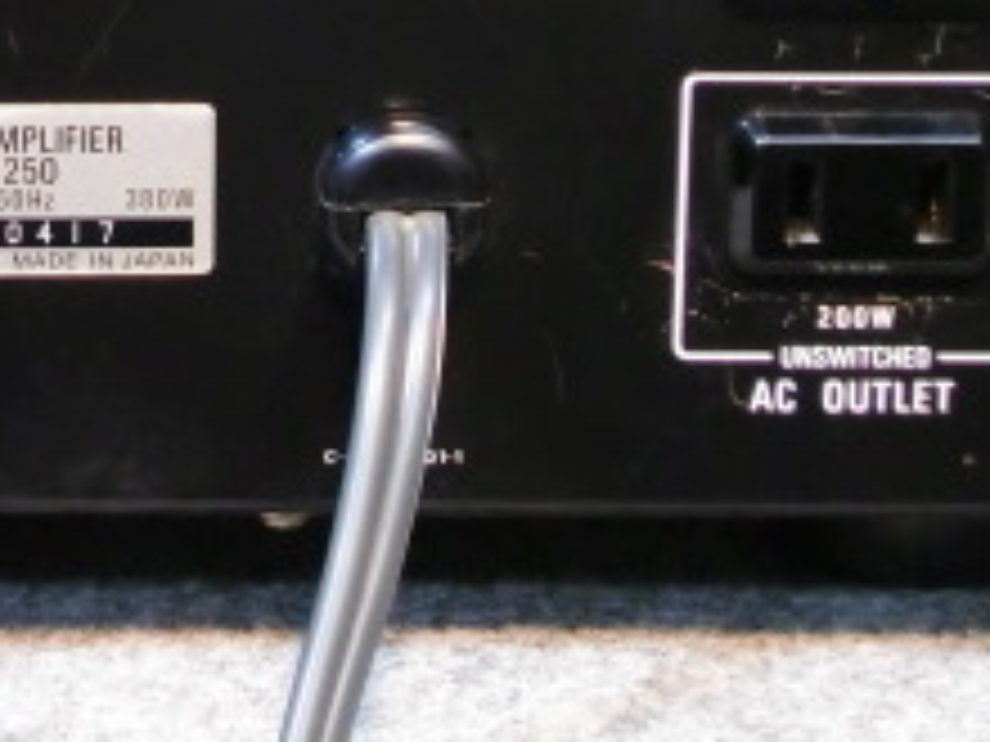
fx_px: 5491
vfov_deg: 7.7
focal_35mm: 192
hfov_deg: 10.2
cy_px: -126
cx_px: -27
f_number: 4.1
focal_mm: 11.7
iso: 400
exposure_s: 1/40
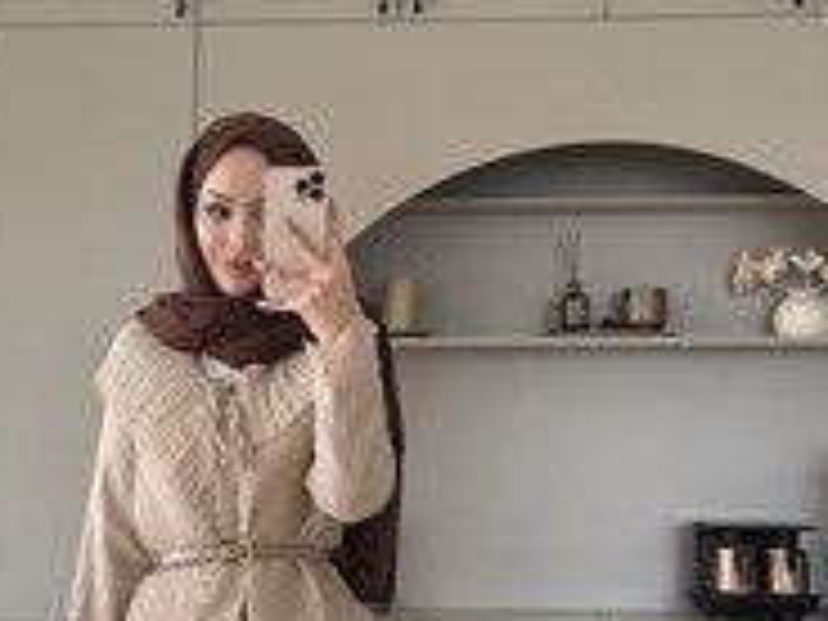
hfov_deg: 35.0
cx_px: 238
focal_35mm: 54
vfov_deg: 24.9
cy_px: 709
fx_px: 1292
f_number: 1.78
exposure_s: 1/121
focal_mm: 6.76
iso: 100
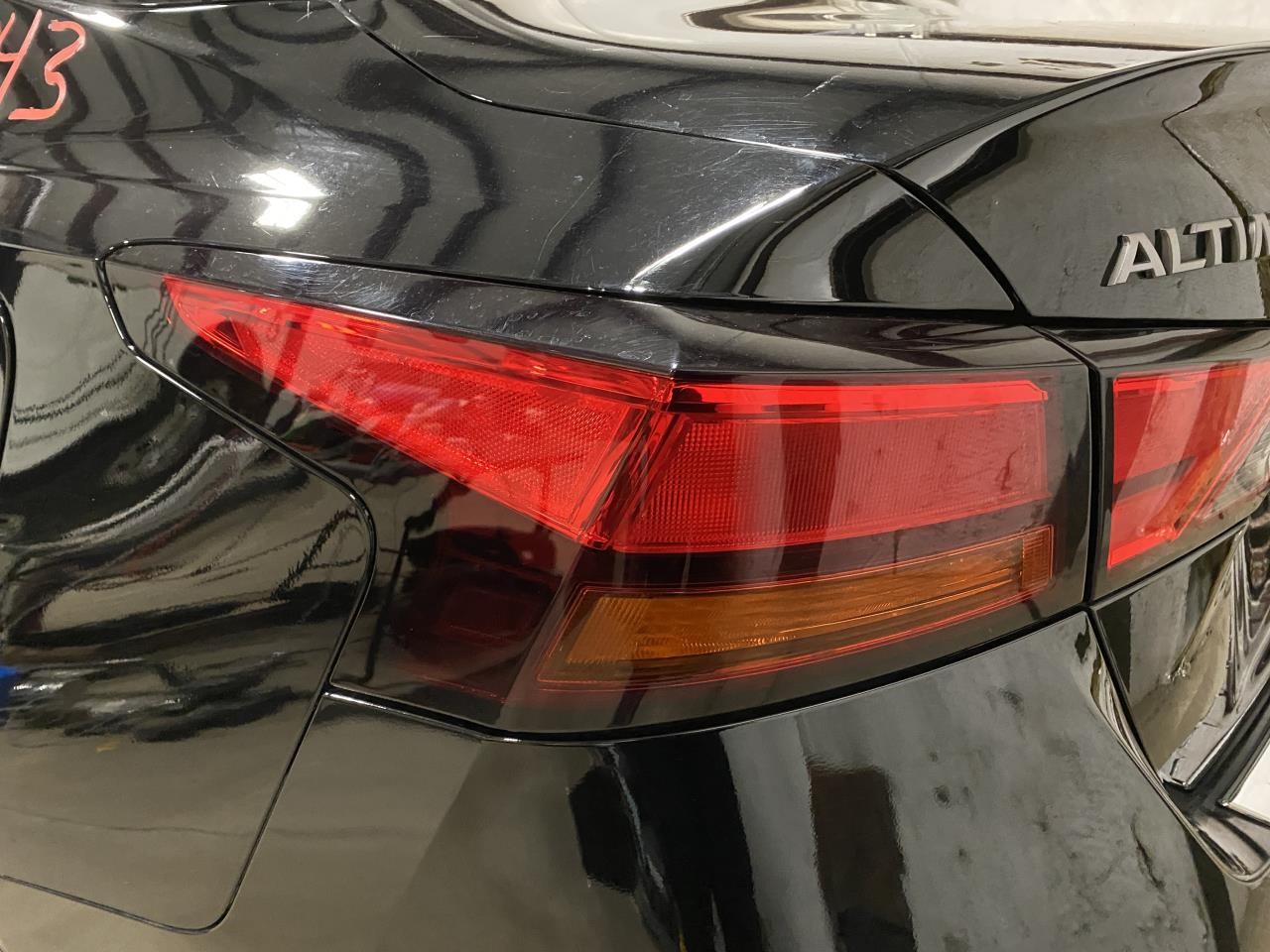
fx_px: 954
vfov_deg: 53.1
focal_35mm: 26
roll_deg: -4.1
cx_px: 635
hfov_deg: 67.3
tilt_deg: -20.8
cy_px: 476
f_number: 1.8
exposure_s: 1/30
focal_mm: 4.25
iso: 800
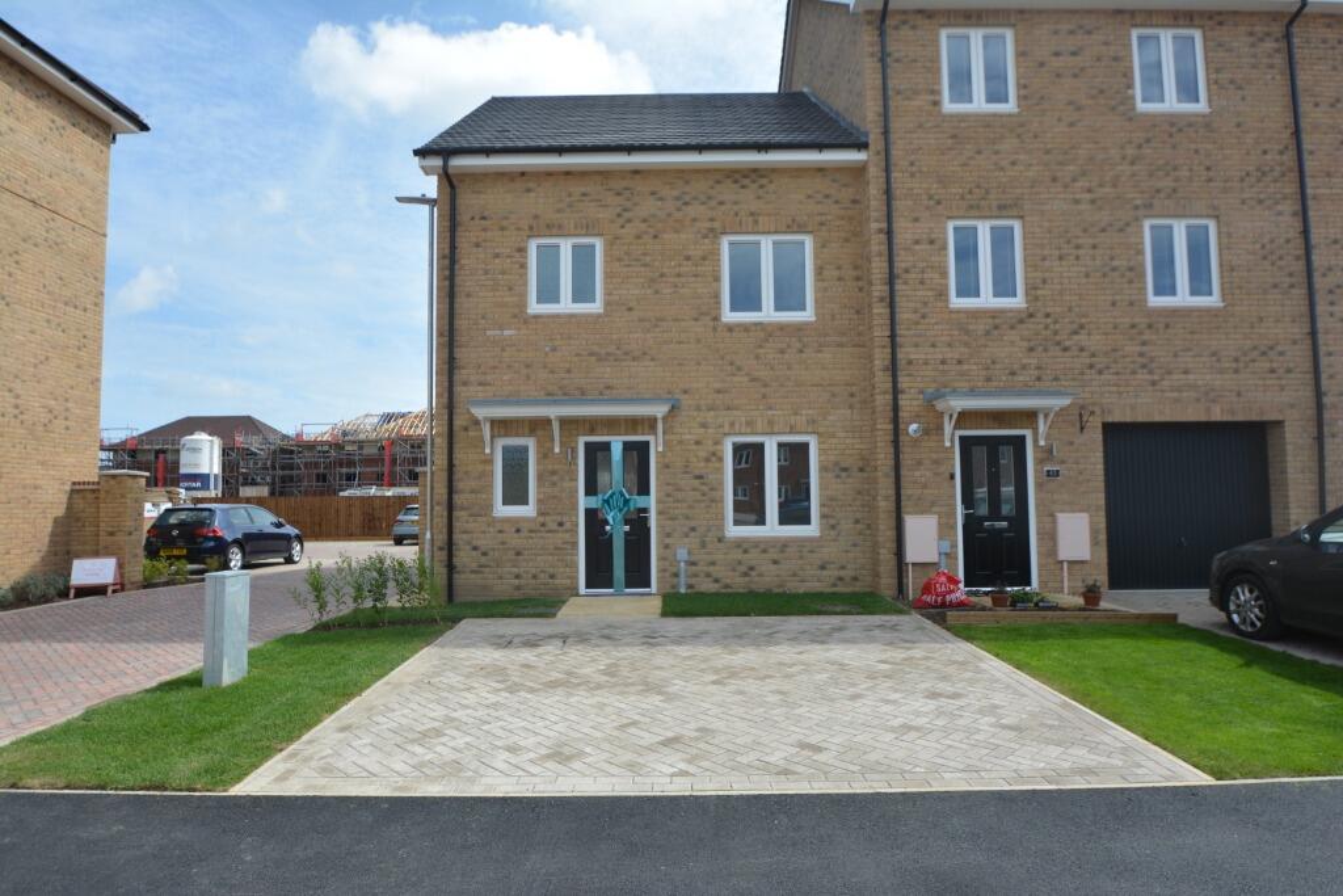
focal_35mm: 21
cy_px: 448
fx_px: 783
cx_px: 672
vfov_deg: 59.5
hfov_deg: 81.2
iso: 100
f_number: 8
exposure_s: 1/250
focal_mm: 14
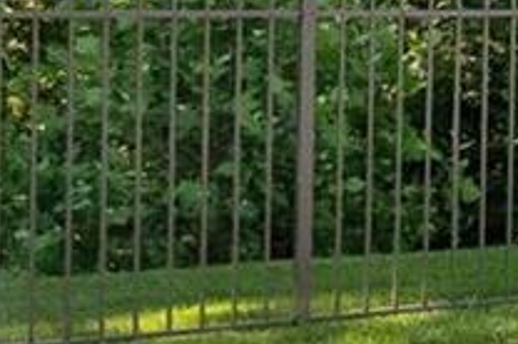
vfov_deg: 8.8
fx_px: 2212
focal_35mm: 154
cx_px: 1385
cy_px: -17
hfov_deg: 10.6
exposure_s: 1/200
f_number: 10
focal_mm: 10
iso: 400
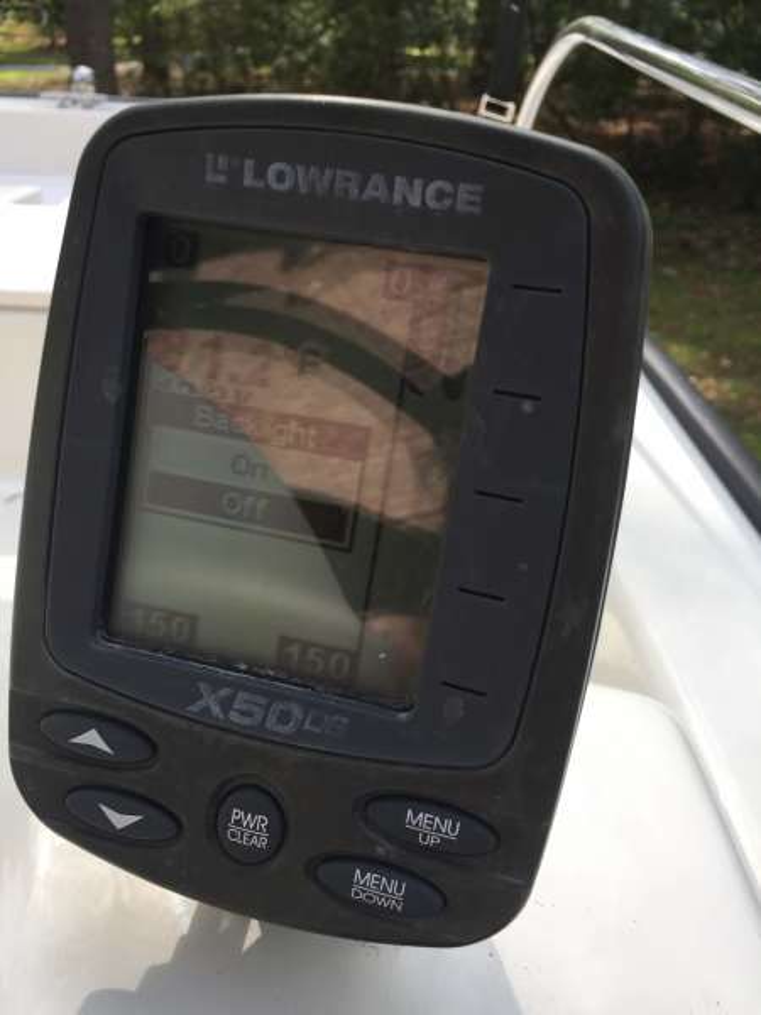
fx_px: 850
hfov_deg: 48.2
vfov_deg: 61.7
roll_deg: -1.0
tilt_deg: -26.0
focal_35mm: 29
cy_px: 508
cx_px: 380
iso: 32
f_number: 2.2
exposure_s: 1/412
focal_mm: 4.15
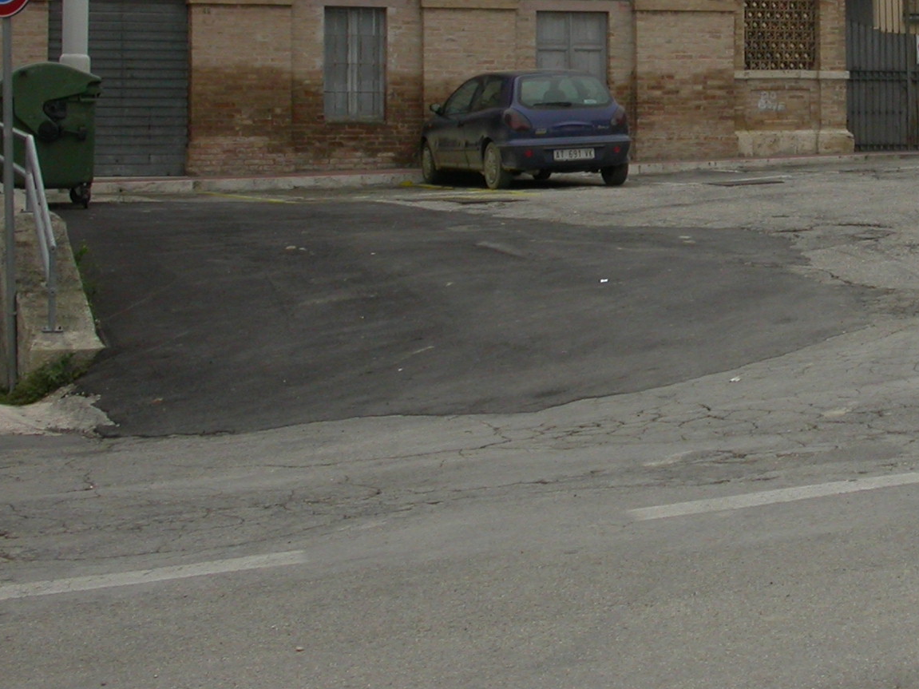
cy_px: 16
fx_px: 1991
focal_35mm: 75
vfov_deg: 19.1
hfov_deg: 25.5
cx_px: 760
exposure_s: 1/148
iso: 100
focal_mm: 7.85
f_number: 4.7
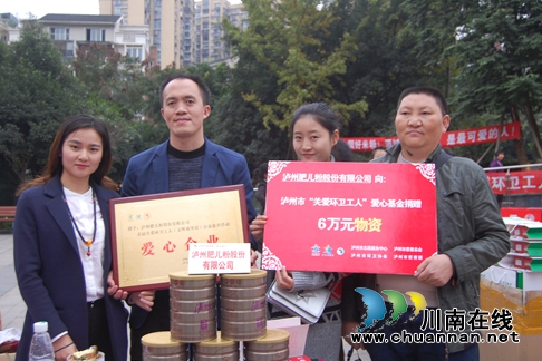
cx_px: 272
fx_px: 557
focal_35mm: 37
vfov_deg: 35.9
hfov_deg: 51.9
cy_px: 180
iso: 400
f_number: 4
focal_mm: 24
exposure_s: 1/40
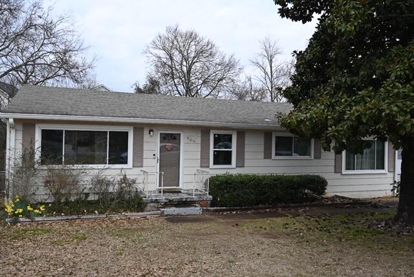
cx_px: 207
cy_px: 138
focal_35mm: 30
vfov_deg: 43.7
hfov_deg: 61.9
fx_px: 345
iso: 110
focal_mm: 30
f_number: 5.6
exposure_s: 1/250
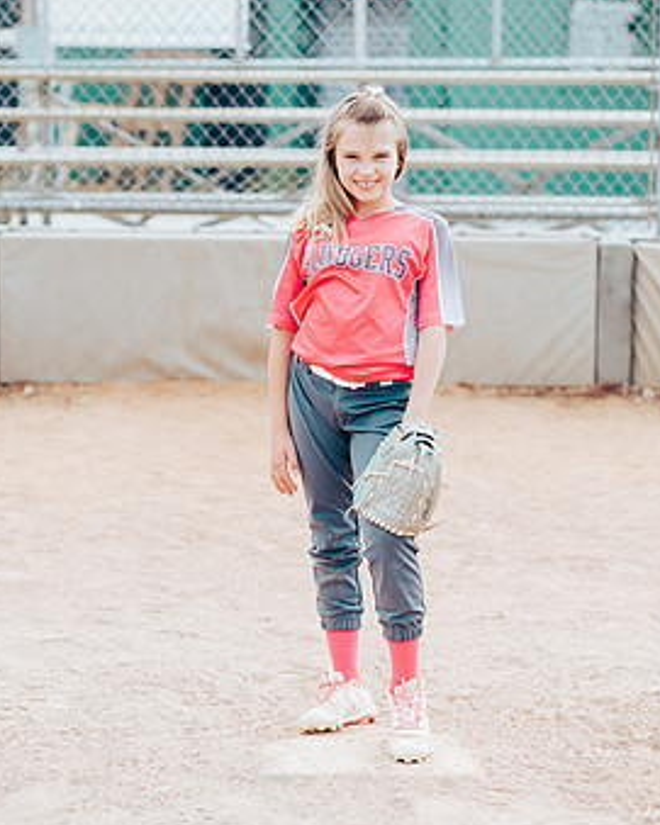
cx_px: 351
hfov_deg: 14.5
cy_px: 302
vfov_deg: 18.1
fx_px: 2589
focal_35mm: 106
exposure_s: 1/640
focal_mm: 85
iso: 160
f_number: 2.8
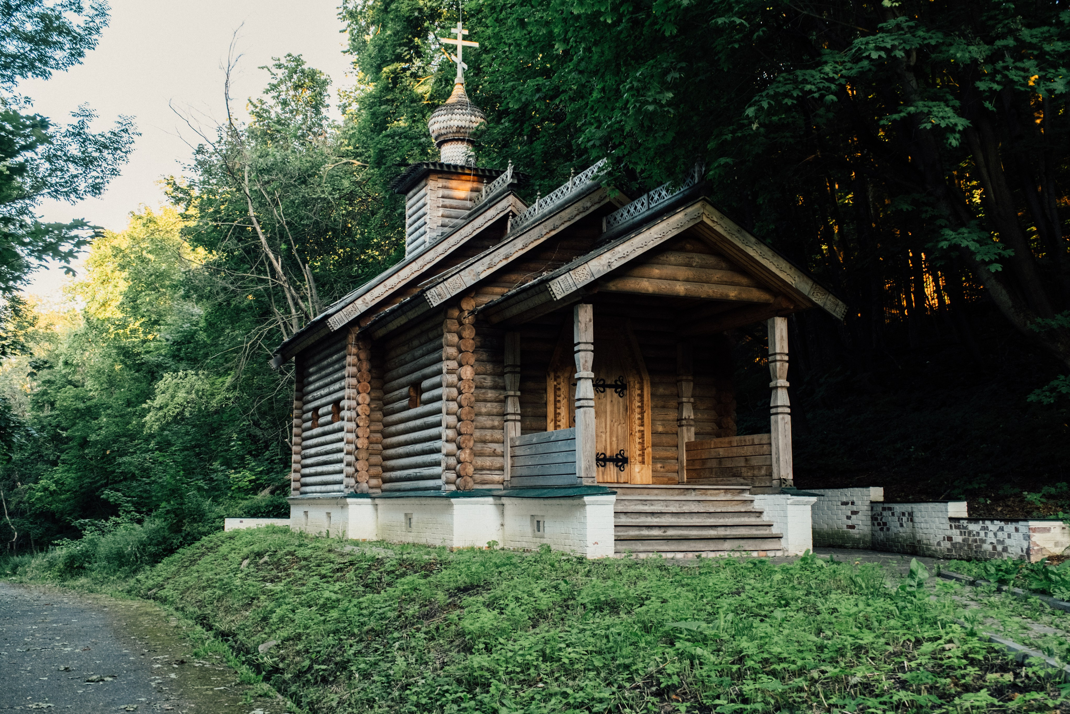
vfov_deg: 35.0
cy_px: 357
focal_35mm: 38
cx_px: 535
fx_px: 1132
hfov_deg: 50.6
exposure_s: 1/40
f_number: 4.5
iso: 1250
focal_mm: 24
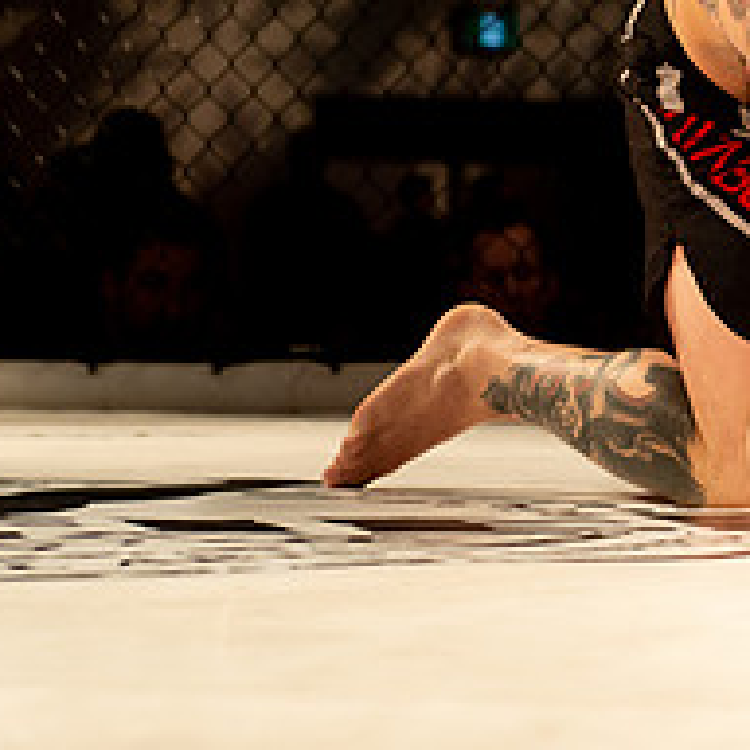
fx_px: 4706
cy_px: 203
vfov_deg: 9.1
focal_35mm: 192
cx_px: 844
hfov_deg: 9.0
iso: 1600
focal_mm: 70
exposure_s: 1/500
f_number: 4.5
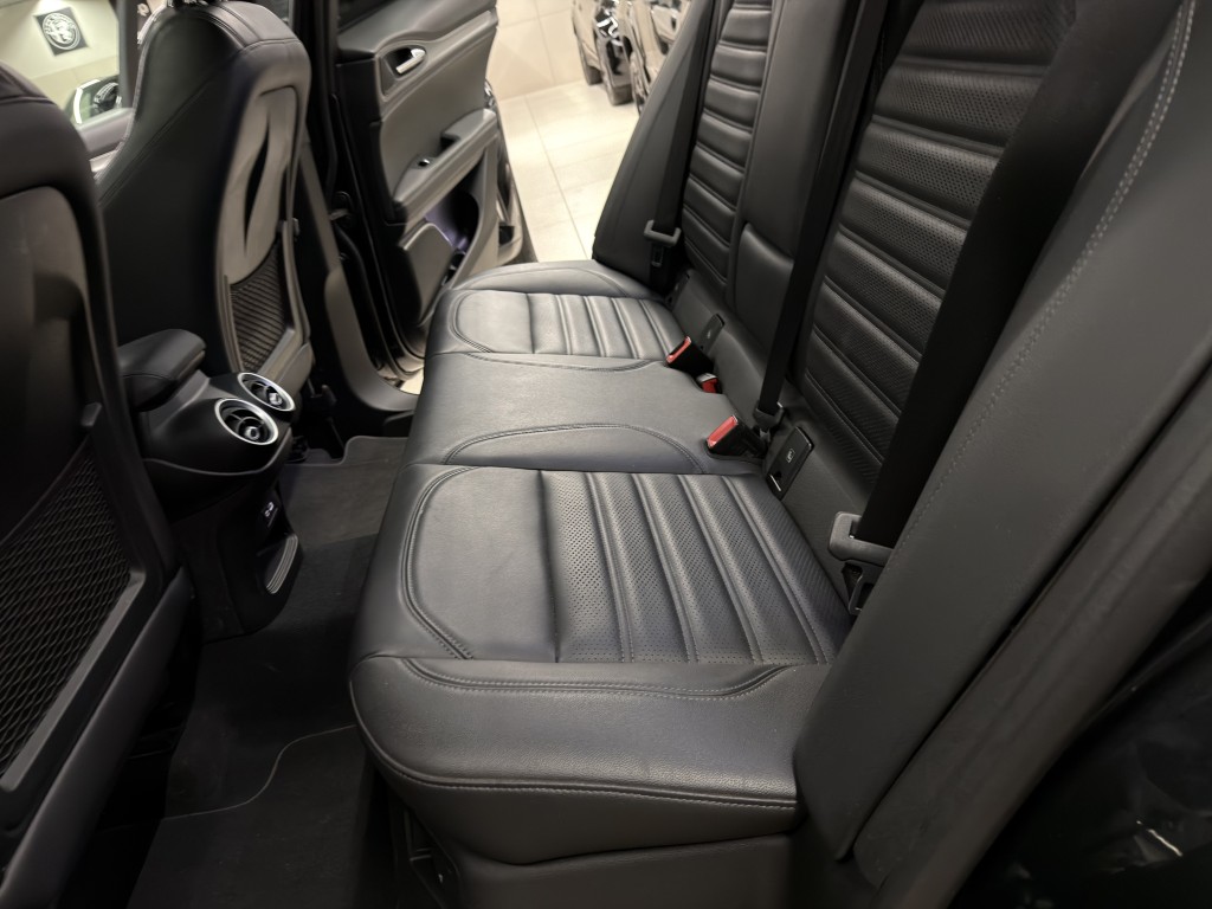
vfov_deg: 56.8
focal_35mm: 24
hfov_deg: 71.6
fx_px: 840
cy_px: 454
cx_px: 606
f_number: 1.78
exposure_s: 1/25
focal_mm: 6.76
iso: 800
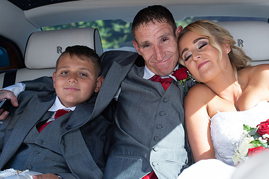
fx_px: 373
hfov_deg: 39.5
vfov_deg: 26.9
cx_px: 160
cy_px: 72
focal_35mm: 50
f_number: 3.2
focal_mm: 35
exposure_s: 1/160
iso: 100
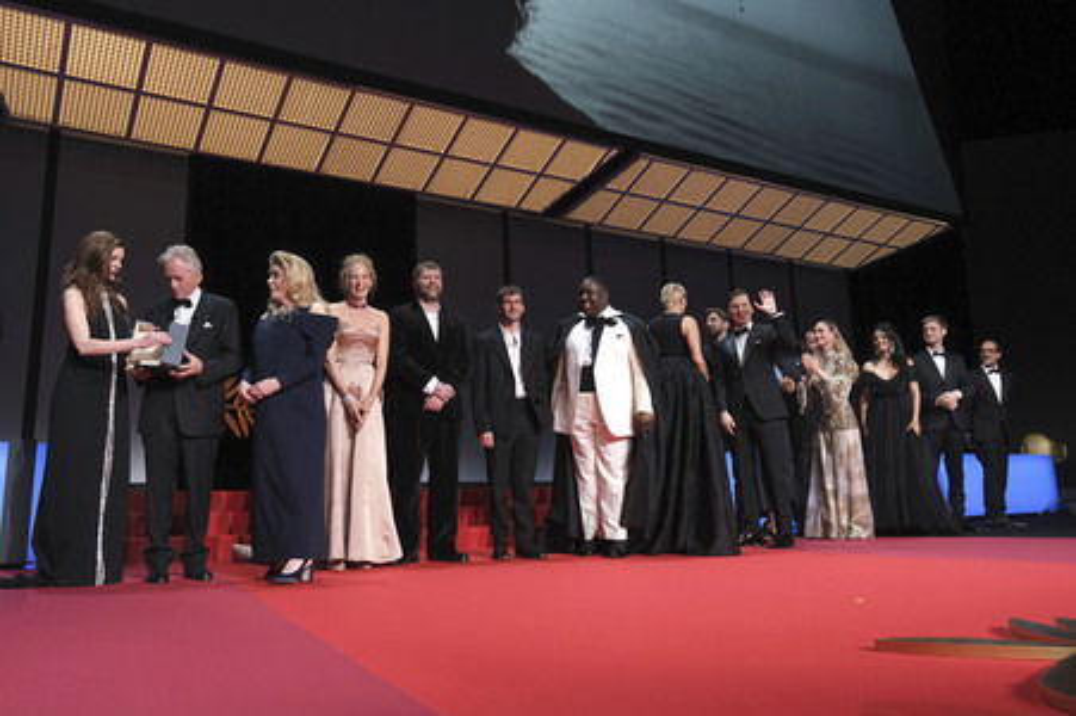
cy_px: 358
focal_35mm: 24
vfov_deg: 53.1
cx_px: 538
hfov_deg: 73.8
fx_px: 717
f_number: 4
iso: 1600
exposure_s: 1/125
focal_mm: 16
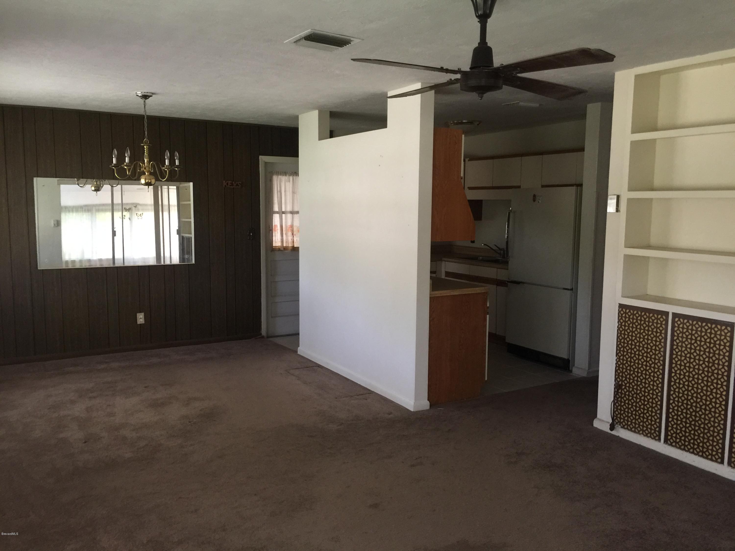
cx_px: 368
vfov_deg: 48.2
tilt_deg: -4.8
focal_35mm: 29
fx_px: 616
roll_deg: -1.3
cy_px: 276
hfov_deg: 61.7
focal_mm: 4.15
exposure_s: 1/15
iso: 100
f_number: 2.2
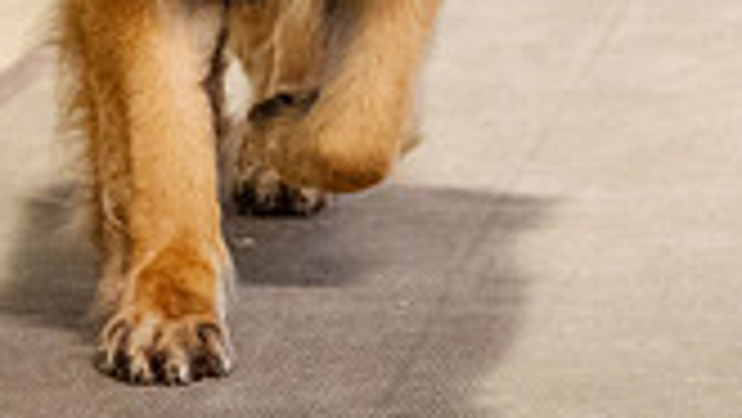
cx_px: 592
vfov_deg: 3.6
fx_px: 6516
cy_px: -500
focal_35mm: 331
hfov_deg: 6.5
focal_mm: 76
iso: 6400
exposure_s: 1/320
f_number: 4
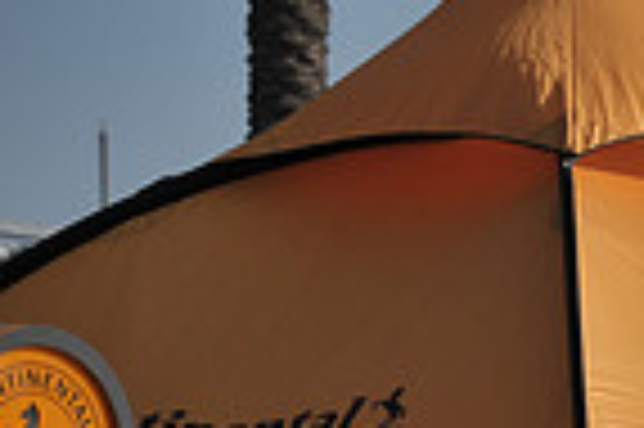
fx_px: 7987
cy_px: 689
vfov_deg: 3.1
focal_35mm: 447
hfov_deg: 4.6
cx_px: 1265
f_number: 4.5
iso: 250
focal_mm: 110
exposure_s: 1/4000
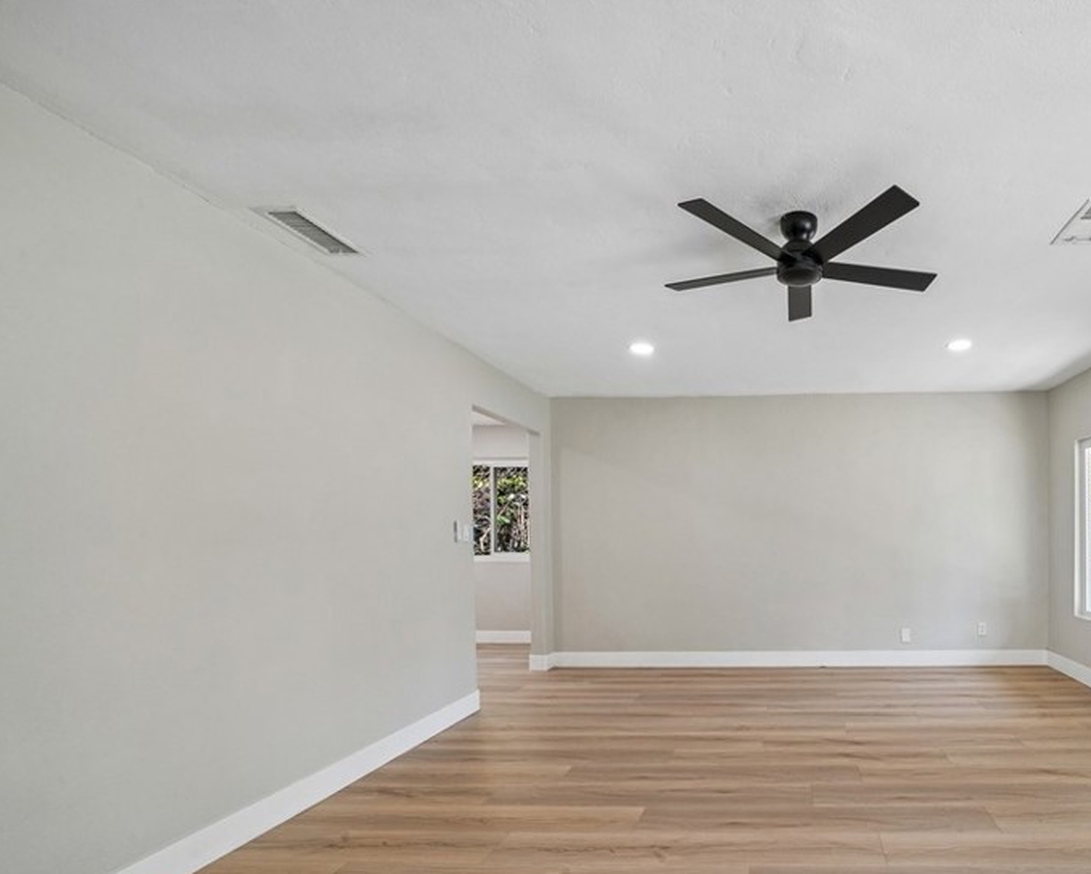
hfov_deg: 83.9
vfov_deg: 75.9
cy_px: 538
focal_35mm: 17
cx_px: 790
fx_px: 549
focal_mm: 12
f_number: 11
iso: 400
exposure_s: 1/20
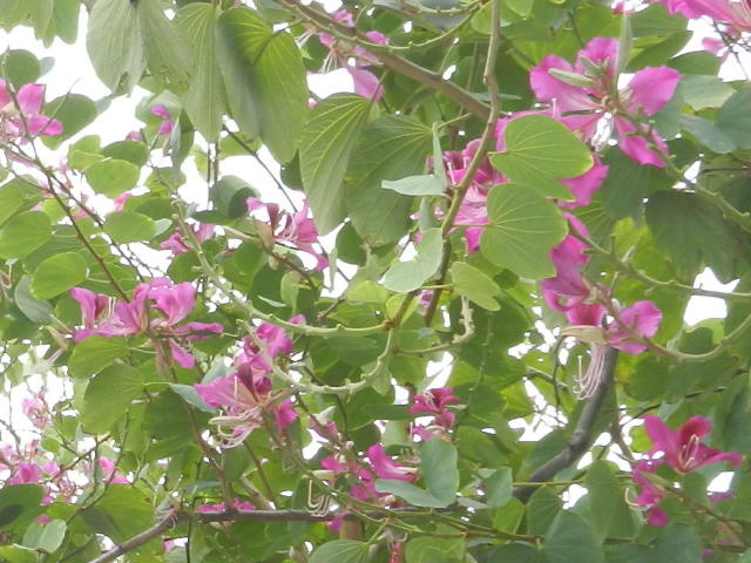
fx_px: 824
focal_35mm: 38
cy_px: 282
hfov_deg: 49.0
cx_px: 376
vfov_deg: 37.7
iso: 160
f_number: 4
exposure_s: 1/60
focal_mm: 6.9
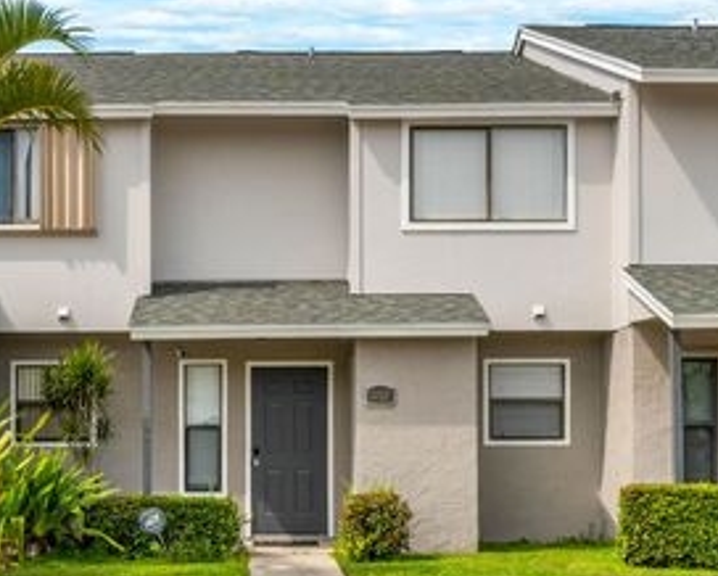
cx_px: 356
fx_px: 1127
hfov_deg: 35.3
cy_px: 210
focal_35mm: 53
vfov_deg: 28.5
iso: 160
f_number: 8
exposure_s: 1/200
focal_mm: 16
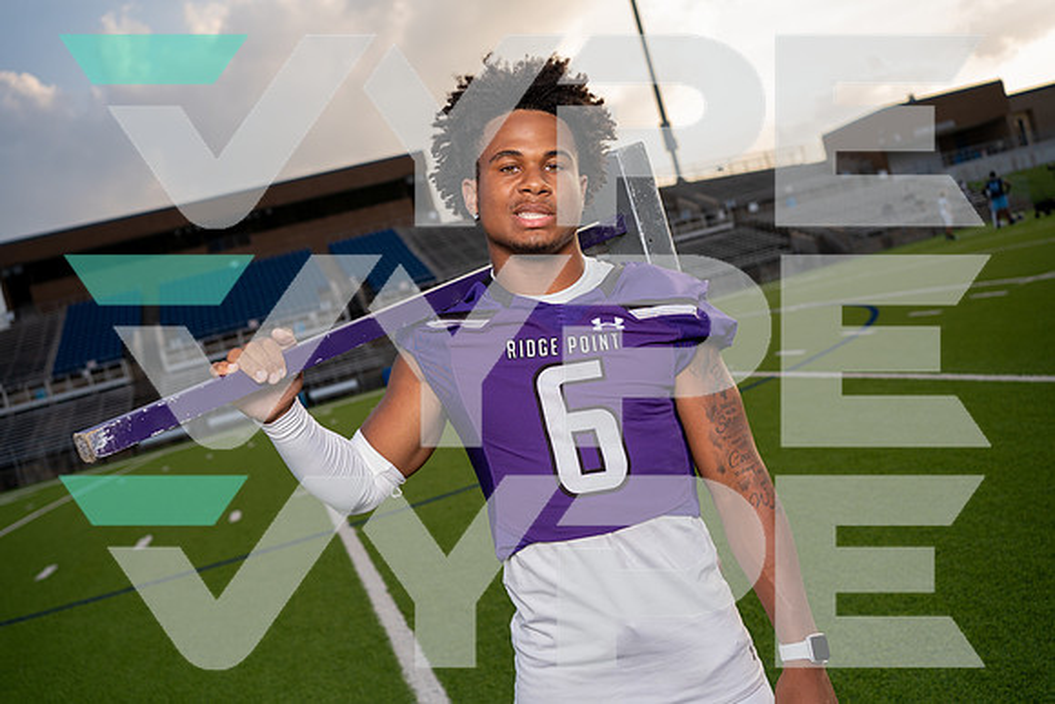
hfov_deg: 54.4
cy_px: 352
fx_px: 1026
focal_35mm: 35
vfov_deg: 37.9
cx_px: 528
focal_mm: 35
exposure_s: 1/250
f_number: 4
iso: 400
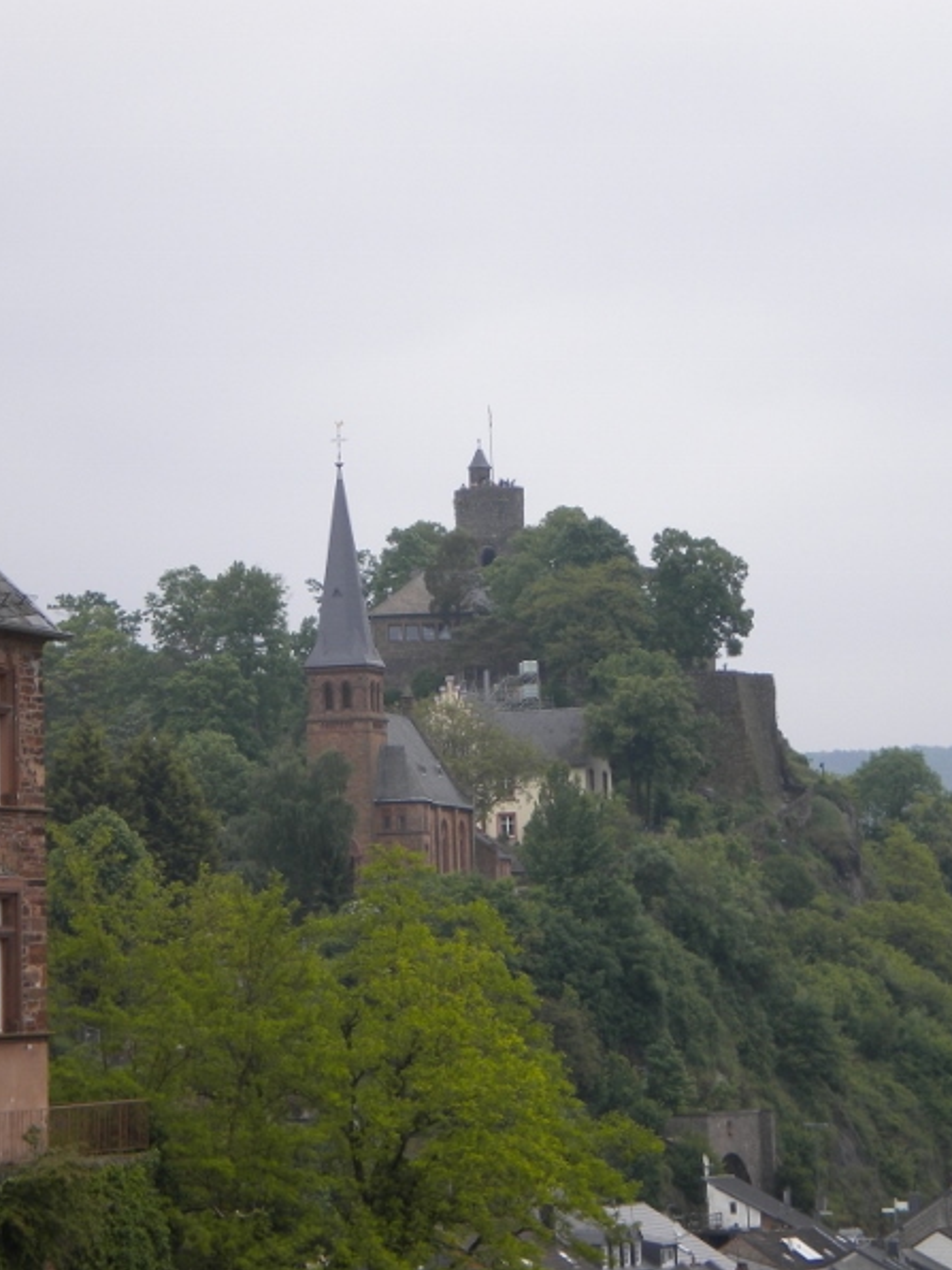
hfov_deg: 10.5
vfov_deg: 14.0
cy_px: 633
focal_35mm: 141
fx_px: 5170
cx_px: 430
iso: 80
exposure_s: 1/176
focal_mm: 18.9
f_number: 5.9
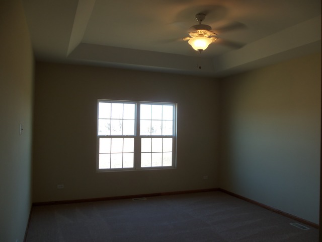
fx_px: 270
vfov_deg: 48.2
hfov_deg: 61.7
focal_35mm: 29
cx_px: 161
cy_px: 121
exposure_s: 1/50
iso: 80
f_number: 3.4
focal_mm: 5.2
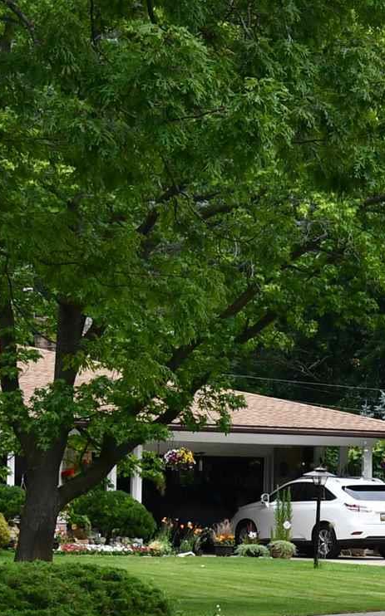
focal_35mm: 266
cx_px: 912
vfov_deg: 7.9
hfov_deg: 4.8
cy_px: 544
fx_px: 4471
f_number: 7.1
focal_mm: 42
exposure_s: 1/250
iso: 200
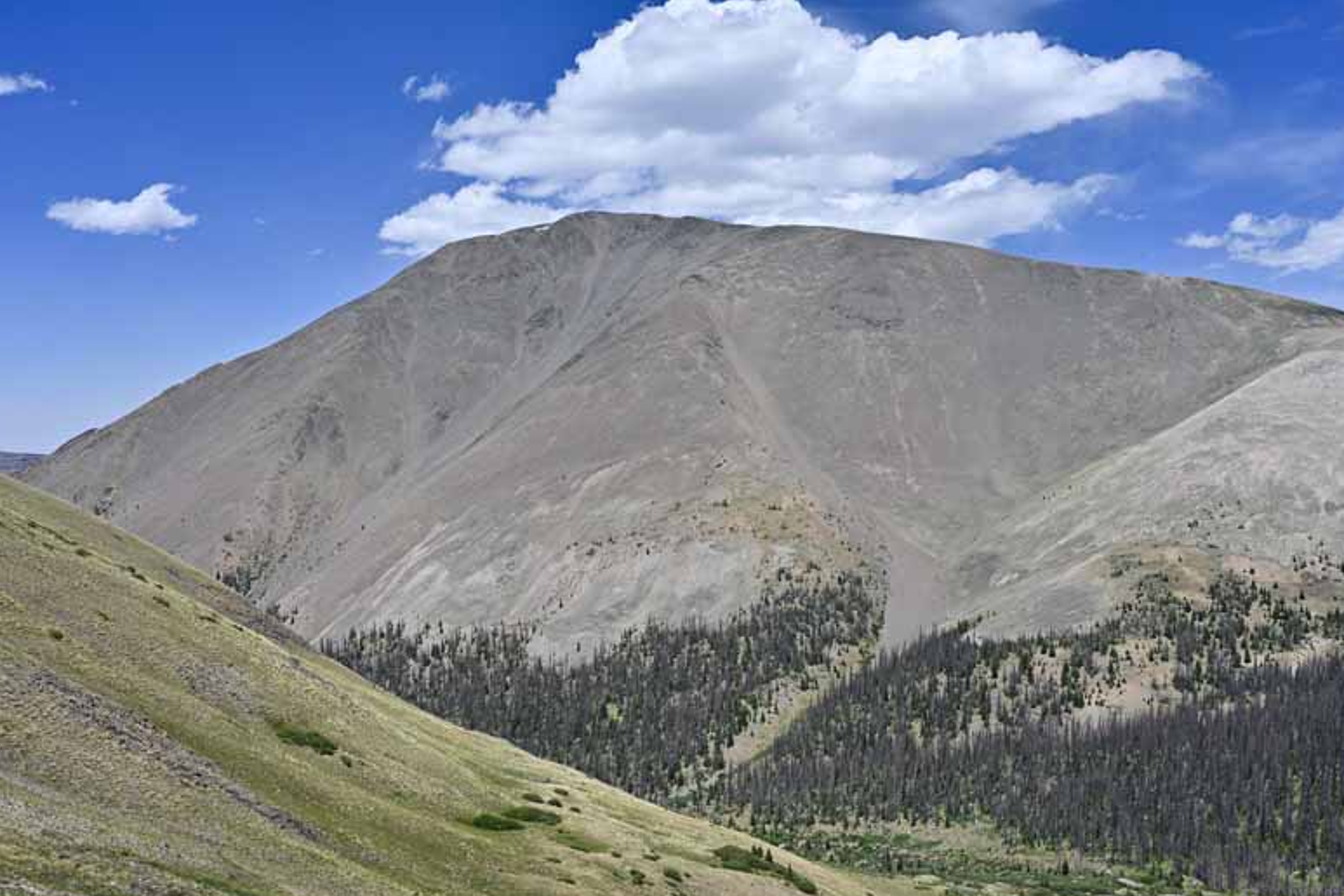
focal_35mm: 30
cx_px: 668
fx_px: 1120
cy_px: 462
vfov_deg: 43.6
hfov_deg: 61.9
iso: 64
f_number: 6.3
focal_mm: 29
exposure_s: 1/640
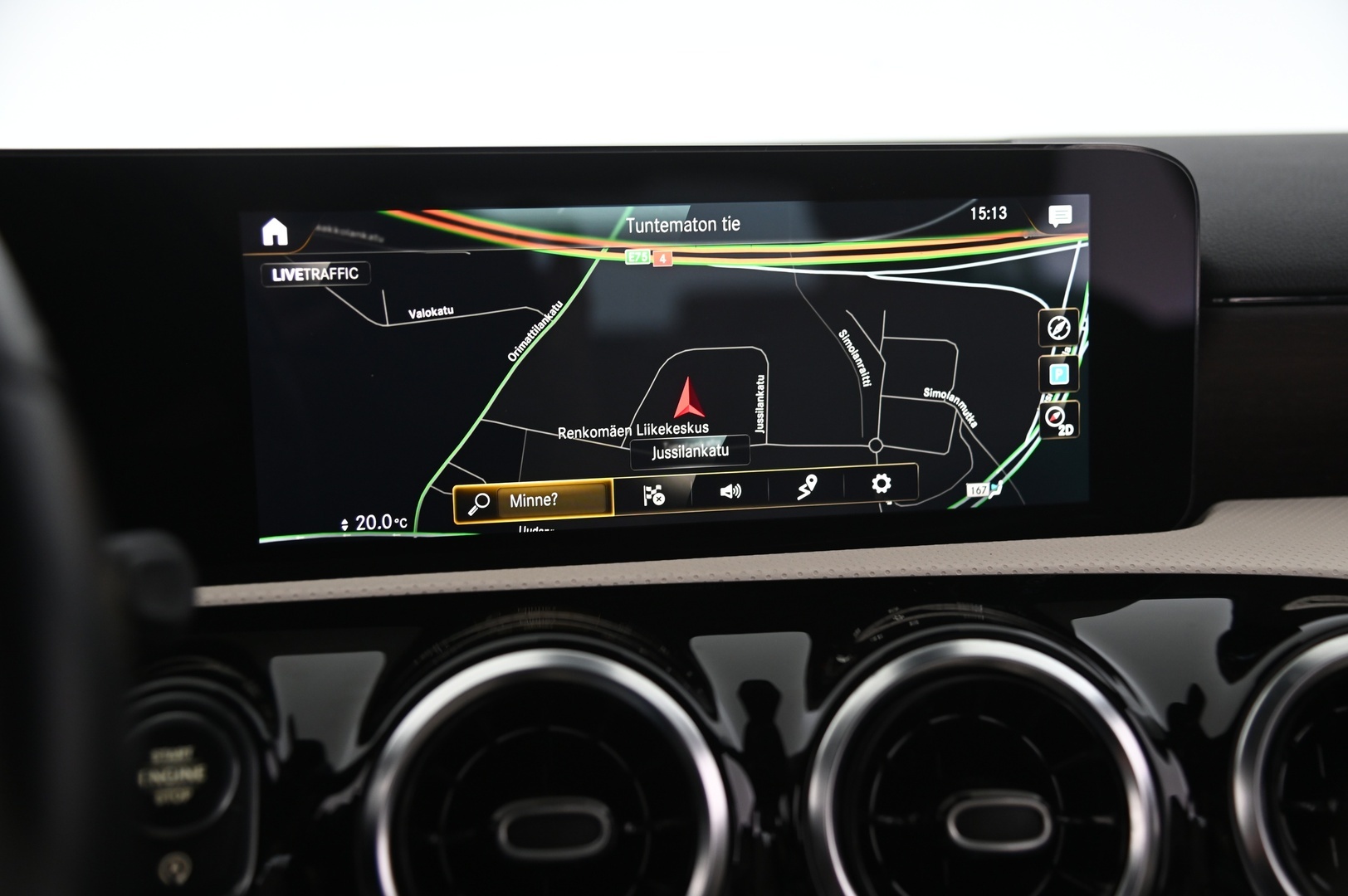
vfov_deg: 30.5
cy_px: 448
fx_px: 1646
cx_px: 674
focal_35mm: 44
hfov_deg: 44.5
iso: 1250
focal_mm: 44
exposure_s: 1/25
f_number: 4
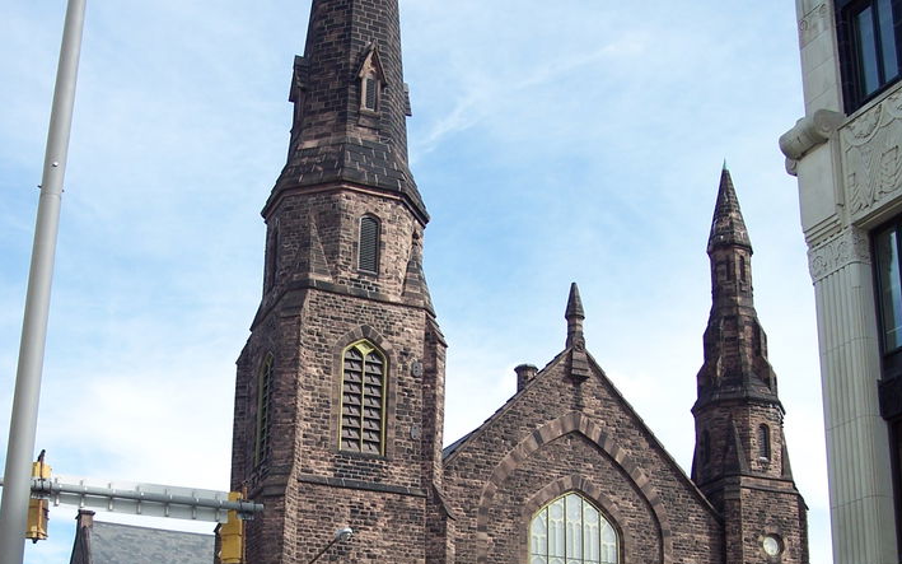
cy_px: 438
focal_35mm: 56
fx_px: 1377
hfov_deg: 36.3
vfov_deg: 22.9
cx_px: 457
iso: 100
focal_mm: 8
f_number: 3.4
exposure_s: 1/500
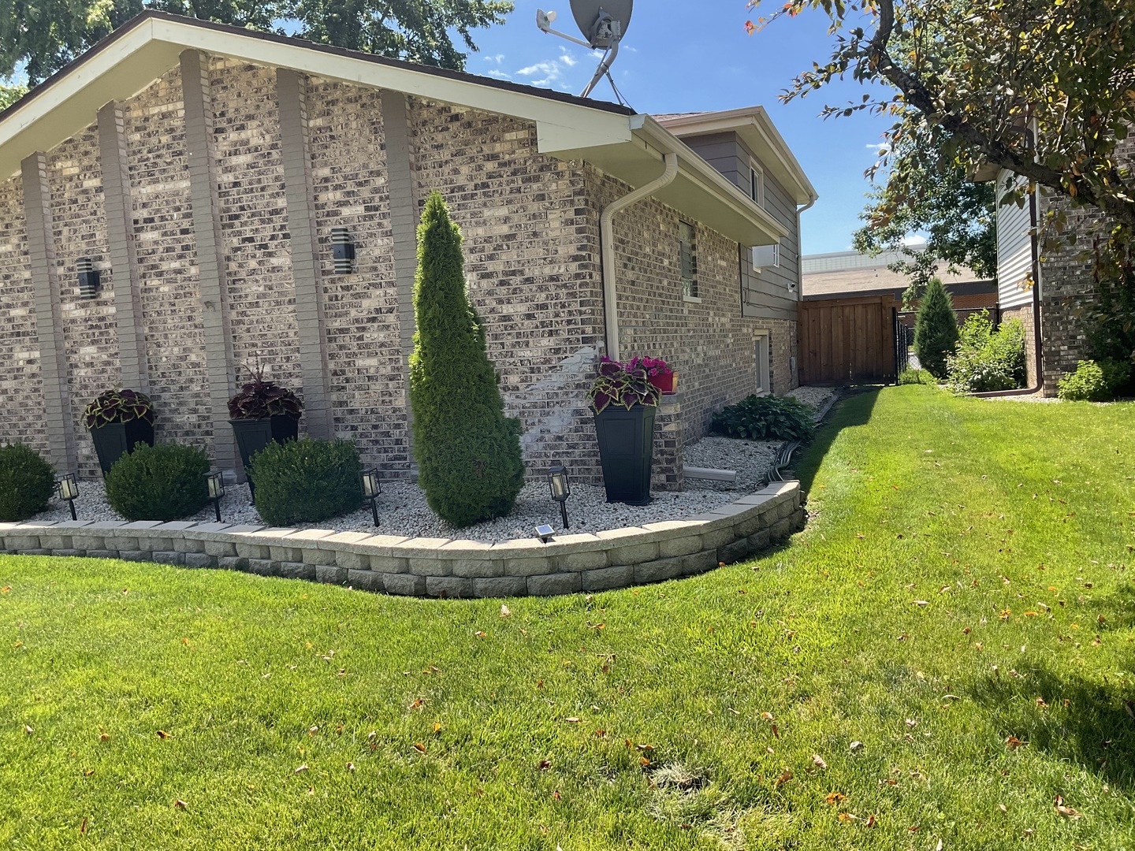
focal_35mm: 29
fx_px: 951
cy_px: 426
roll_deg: +3.7
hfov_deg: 61.7
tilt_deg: -6.0
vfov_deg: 48.2
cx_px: 568
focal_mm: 3
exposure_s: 1/642
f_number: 1.8
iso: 16
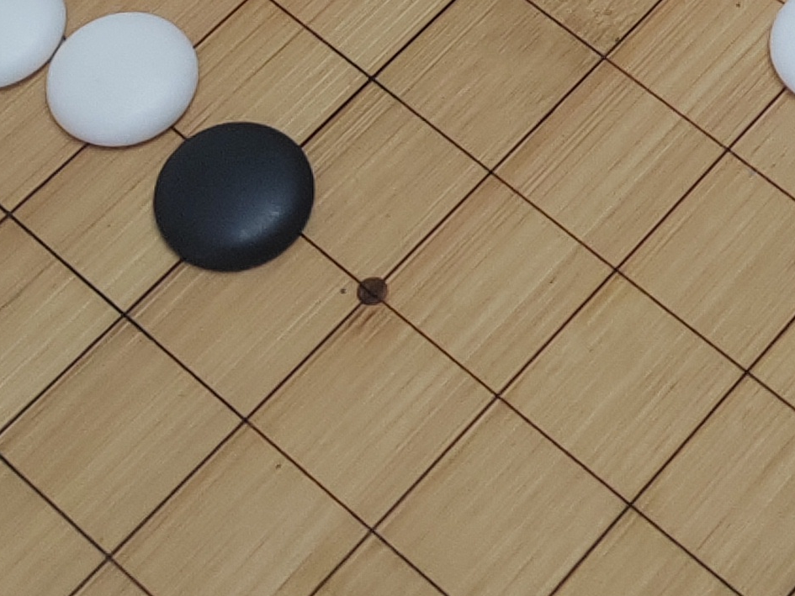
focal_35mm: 117
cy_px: -309
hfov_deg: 16.6
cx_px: 743
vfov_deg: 12.1
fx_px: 2687
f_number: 1.9
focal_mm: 5.52
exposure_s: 1/100
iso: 2500
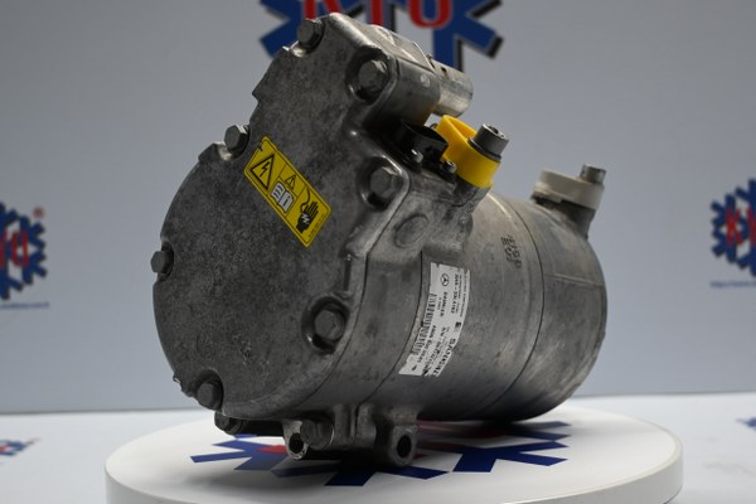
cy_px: 252
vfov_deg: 28.5
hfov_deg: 41.7
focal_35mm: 47
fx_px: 992
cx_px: 378
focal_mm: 31.5
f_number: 5
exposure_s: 1/50
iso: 450
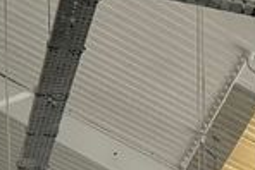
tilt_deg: -1.4
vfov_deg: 5.7
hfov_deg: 8.7
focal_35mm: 203
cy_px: 698
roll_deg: +0.1
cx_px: 710
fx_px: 1439
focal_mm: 5.7
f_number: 1.5
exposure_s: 1/974
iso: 50
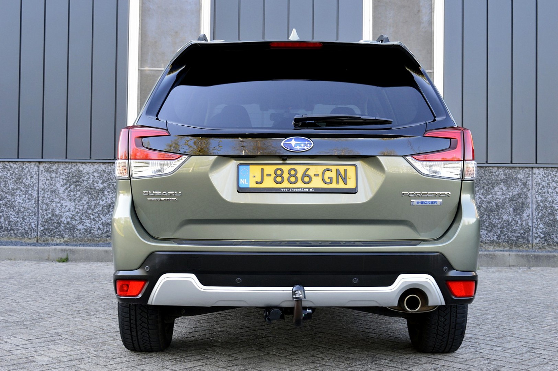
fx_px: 790
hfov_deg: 38.9
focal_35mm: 51
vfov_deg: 26.4
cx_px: 279
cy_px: 186
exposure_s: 1/60
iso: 500
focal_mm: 34
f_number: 8
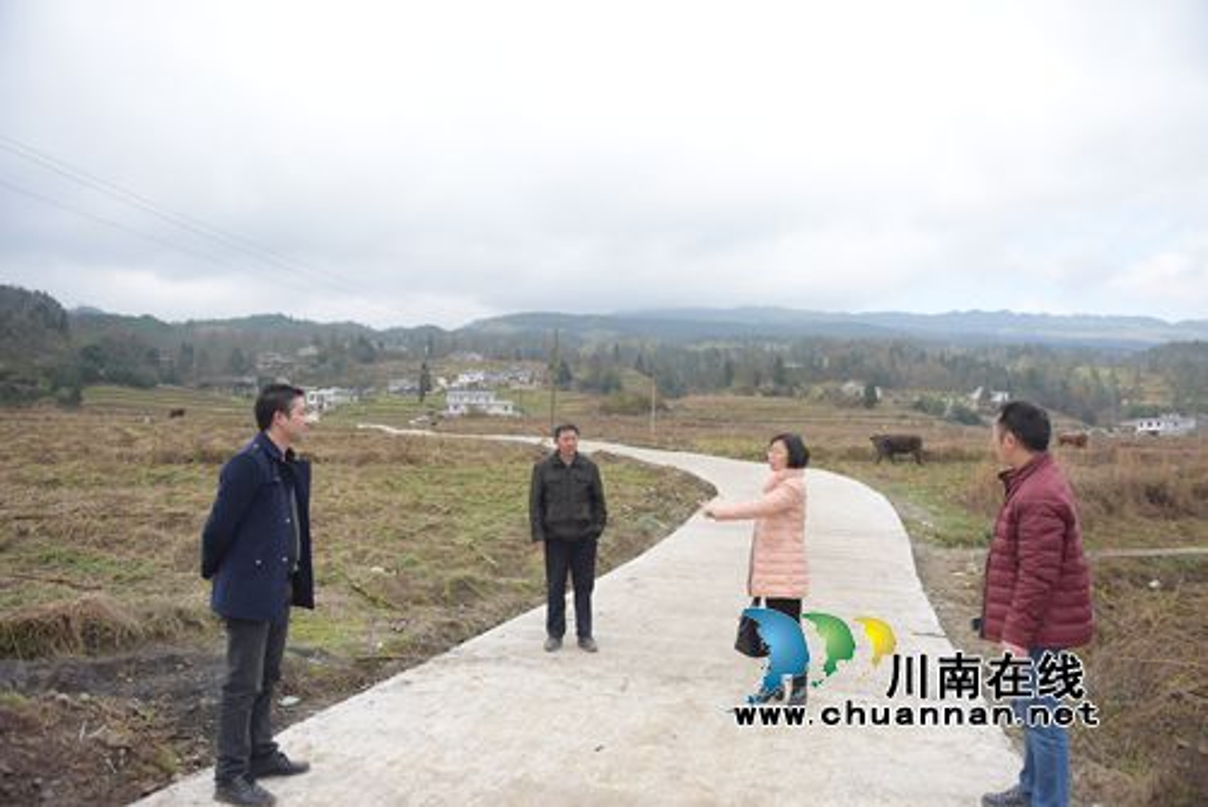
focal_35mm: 24
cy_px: 404
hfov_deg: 73.7
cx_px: 604
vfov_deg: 53.2
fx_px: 806
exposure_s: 1/8000
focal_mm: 24
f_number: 2.8
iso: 1250
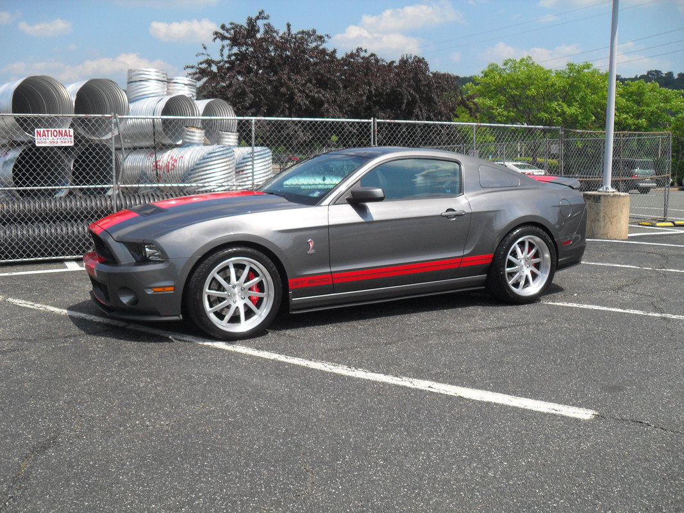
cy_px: 256
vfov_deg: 40.7
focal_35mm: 35
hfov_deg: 52.6
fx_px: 692
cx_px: 342
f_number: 8.9
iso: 100
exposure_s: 1/180
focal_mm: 6.2
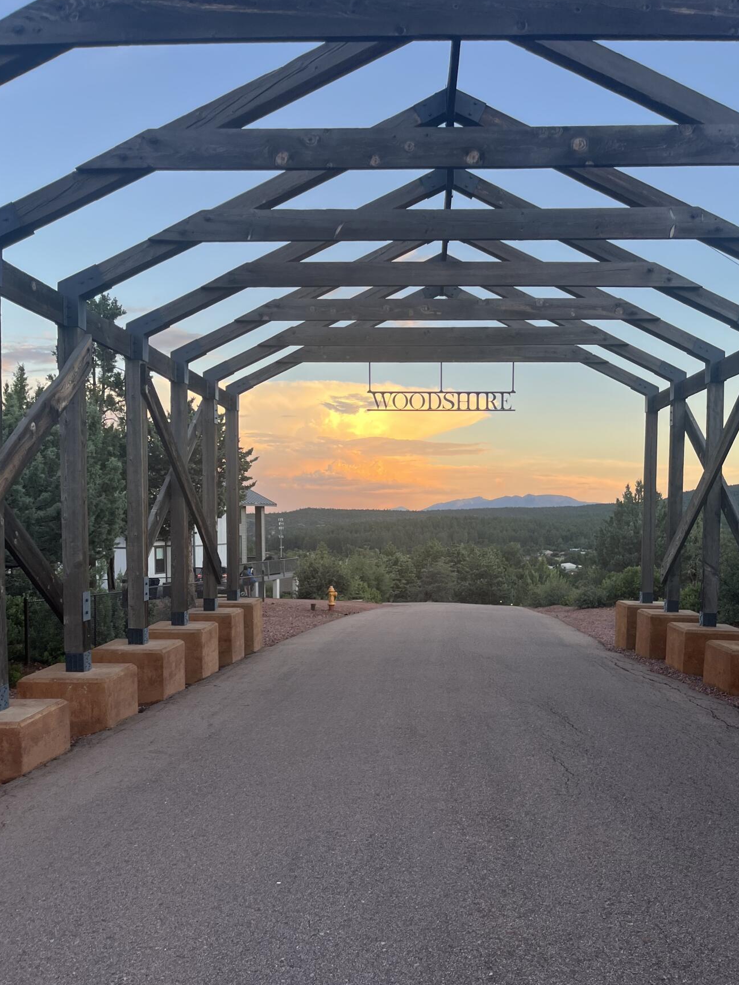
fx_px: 854
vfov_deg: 59.7
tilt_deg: -5.7
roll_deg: +0.7
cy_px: 560
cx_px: 413
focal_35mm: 30
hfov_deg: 46.7
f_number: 1.6
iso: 40
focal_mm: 5.1
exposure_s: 1/188
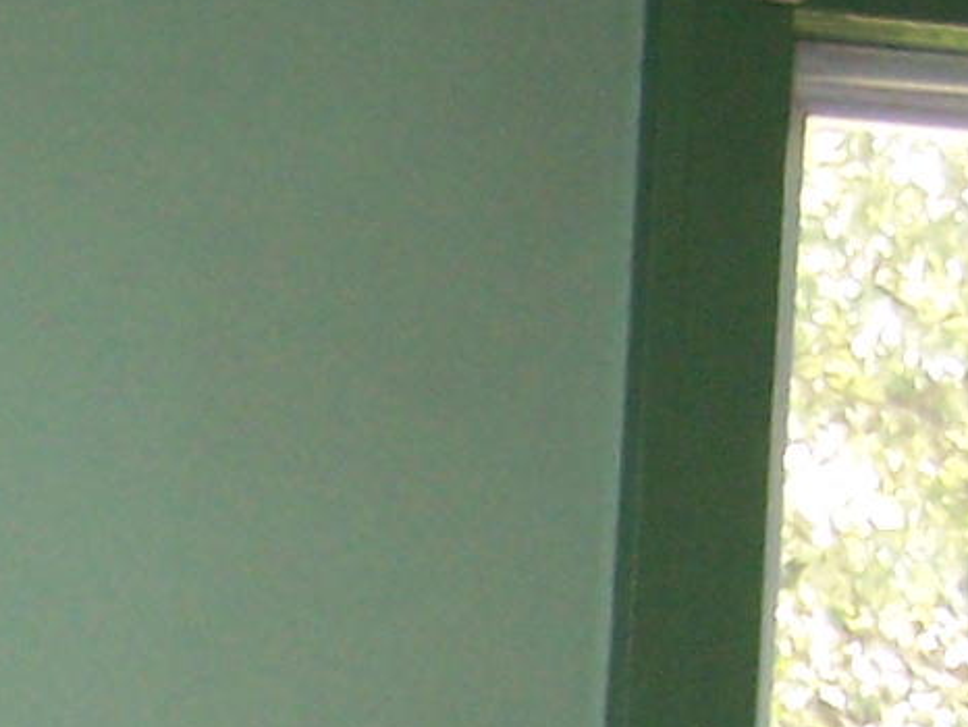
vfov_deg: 6.8
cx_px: -700
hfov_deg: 9.1
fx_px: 5875
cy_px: 1614
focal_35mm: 210
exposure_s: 1/60
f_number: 2.8
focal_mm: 6.3
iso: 140
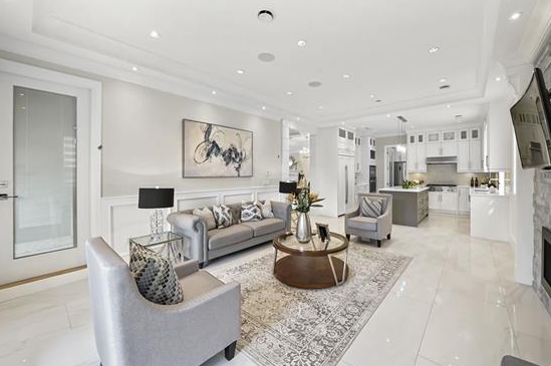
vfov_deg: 80.9
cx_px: 298
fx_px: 214
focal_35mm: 14
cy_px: 168
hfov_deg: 104.1
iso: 3200
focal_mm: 12
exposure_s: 1/60
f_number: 10
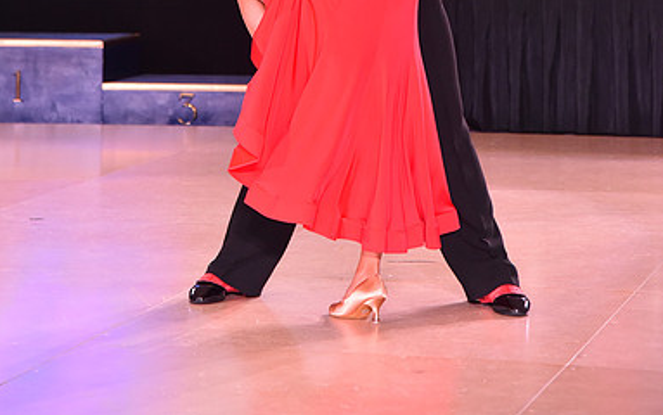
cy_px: -83
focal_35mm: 162
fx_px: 2929
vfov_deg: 8.0
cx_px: 332
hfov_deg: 12.9
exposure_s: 1/250
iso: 2500
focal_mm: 105
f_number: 5.6
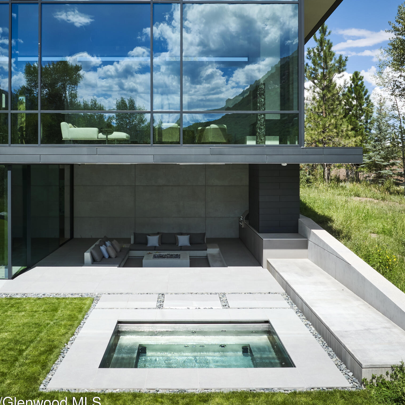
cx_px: 185
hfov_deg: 44.9
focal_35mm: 37
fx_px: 490
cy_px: 162
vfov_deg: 44.7
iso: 100
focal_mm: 12.29
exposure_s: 1/120
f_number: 11
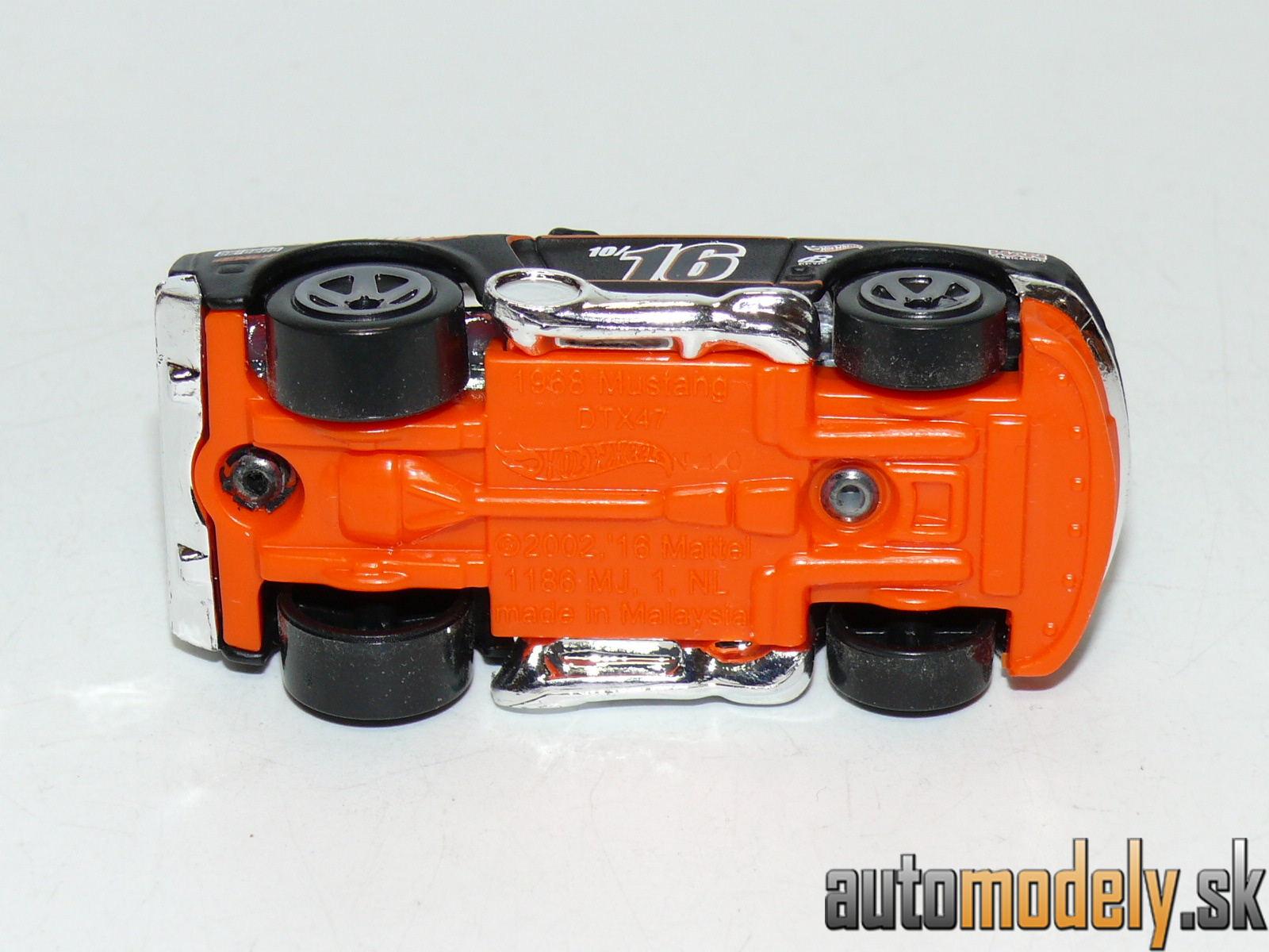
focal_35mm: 103
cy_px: 476
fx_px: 3776
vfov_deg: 14.4
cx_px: 634
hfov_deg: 19.1
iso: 100
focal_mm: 13.4
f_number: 4
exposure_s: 1/30
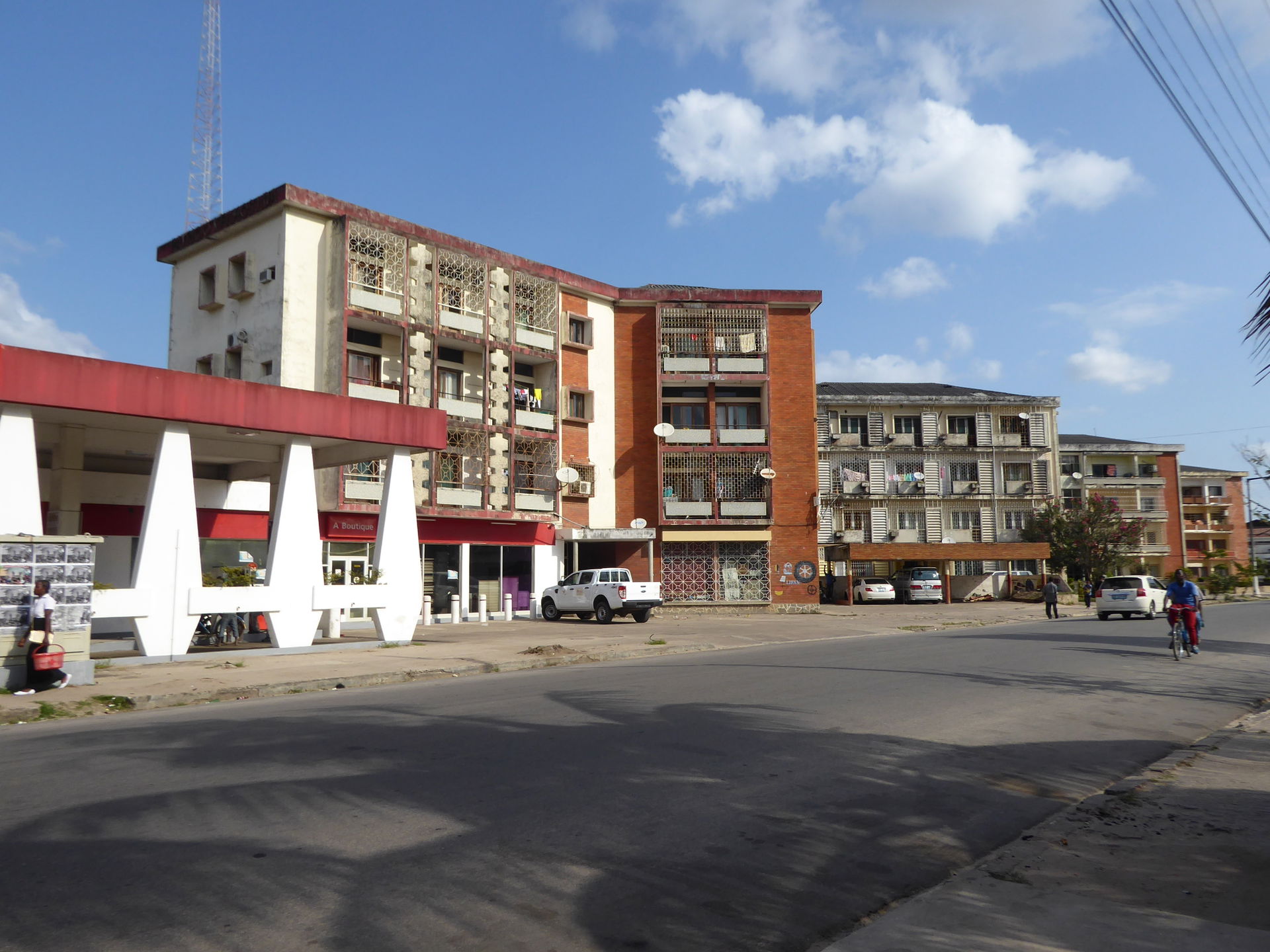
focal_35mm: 27
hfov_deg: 65.3
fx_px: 991
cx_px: 635
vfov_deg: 51.4
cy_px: 476
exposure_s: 1/1000
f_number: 3.4
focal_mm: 4.7
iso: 80
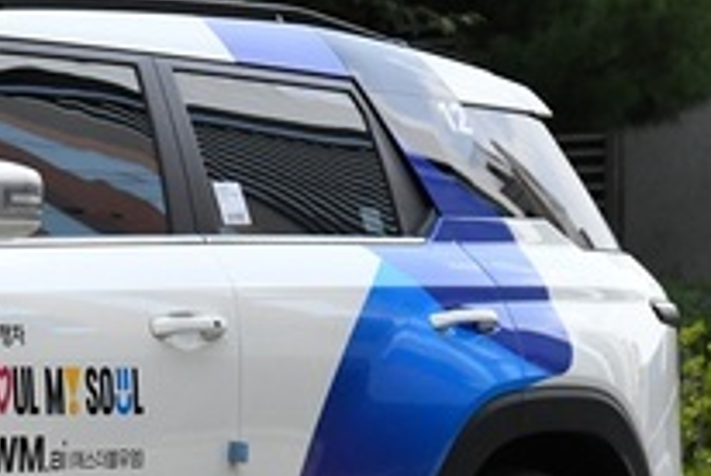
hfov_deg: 9.2
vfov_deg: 6.3
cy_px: 222
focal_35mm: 219
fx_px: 4331
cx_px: -324
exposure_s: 1/8000
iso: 5000
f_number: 4.5
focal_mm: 72
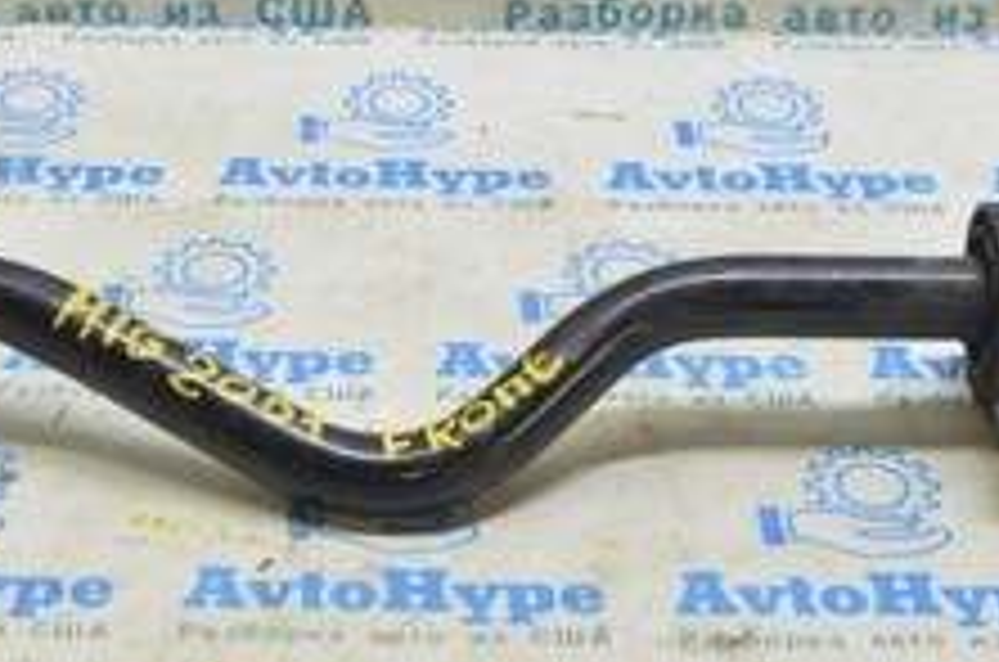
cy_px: -38
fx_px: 2754
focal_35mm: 99
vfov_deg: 13.5
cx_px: 292
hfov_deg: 20.5
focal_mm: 23
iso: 400
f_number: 5.6
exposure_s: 1/20
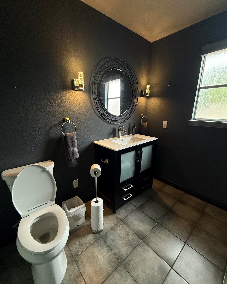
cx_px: 111
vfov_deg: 96.8
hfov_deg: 84.0
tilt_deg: -15.3
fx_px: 126
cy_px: 143
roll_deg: -0.4
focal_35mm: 15
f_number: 2.2
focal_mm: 2.22
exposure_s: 1/120
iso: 320
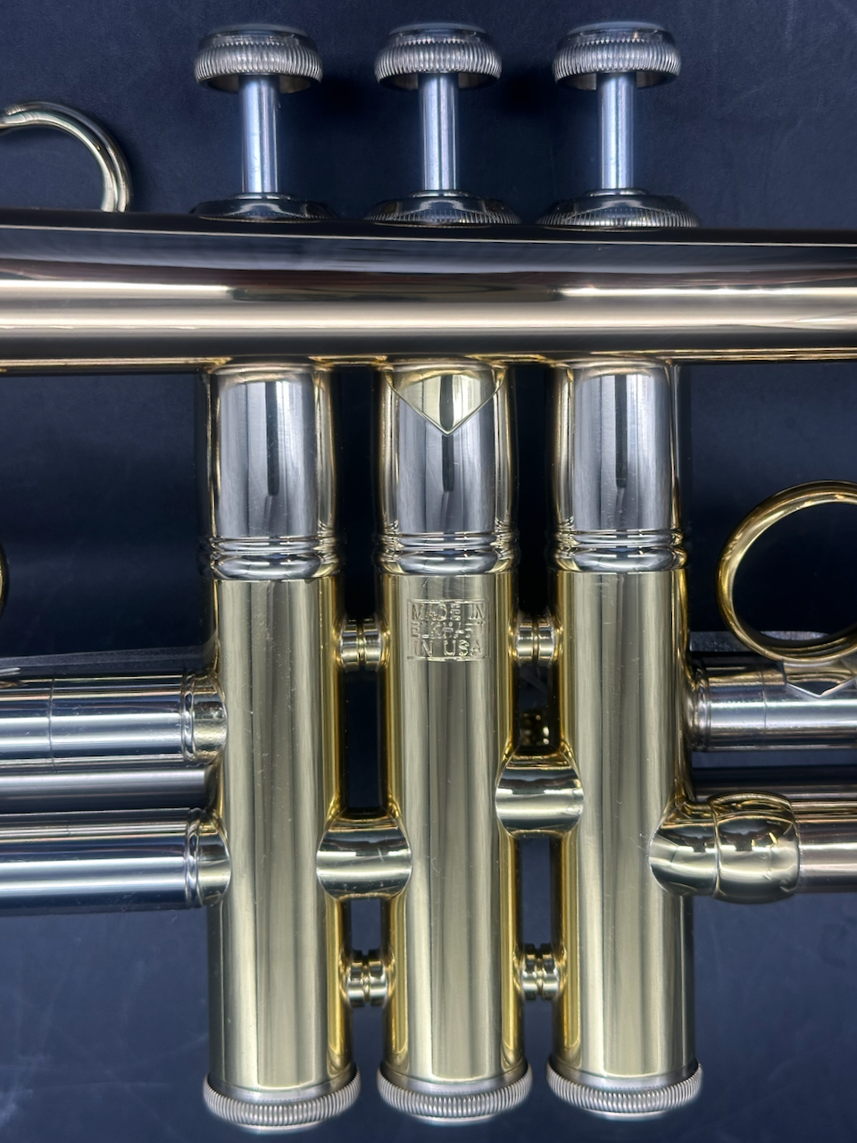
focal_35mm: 48
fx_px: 1584
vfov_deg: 39.7
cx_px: 428
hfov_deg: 30.3
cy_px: 572
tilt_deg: -73.8
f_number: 1.78
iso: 50
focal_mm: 6.86
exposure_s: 1/181
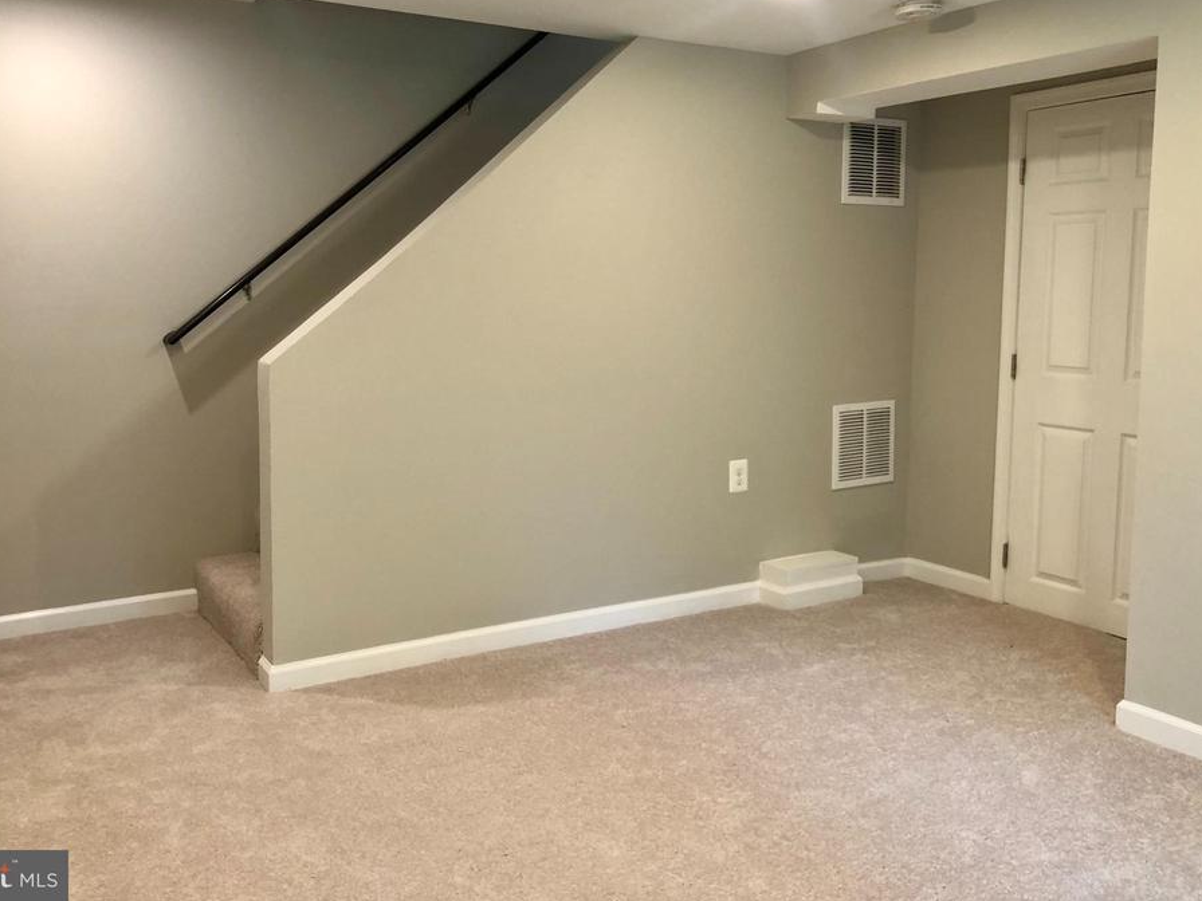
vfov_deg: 44.1
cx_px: 588
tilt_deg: -4.3
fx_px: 1111
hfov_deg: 56.8
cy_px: 390
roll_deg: -0.9
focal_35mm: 32
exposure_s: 1/24
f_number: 1.8
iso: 40
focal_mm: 4
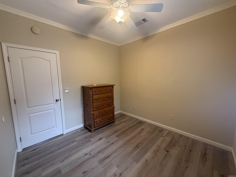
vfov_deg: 85.7
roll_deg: +1.0
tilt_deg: -7.1
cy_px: 88
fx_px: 95
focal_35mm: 14
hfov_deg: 102.1
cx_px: 118
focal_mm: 2.22
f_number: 2.2
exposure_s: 1/60
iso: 250
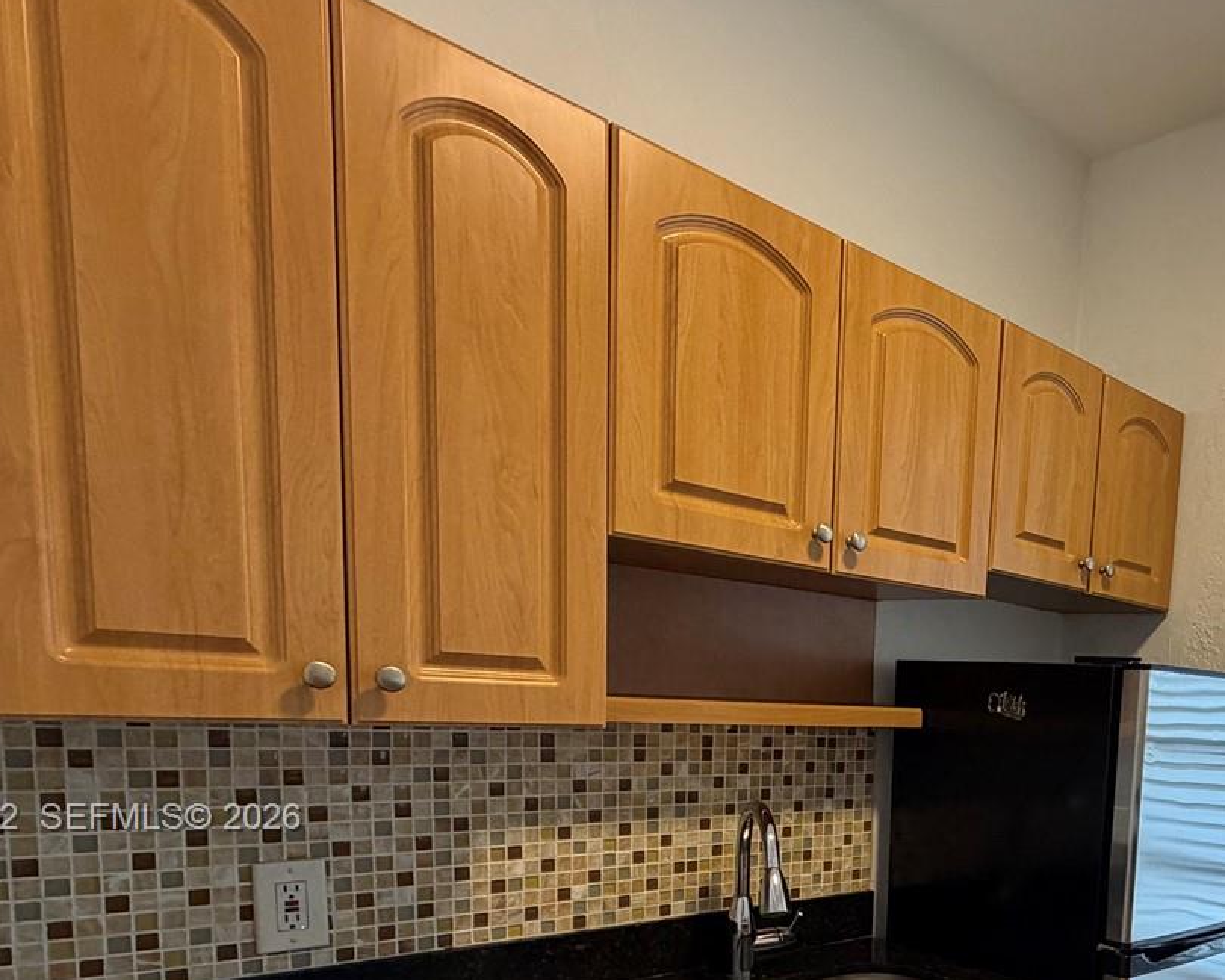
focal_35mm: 27
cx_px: 1040
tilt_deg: -7.4
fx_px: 979
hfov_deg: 57.4
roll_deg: -4.4
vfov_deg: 49.2
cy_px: 820
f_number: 2.2
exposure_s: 1/120
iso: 250
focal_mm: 2.22
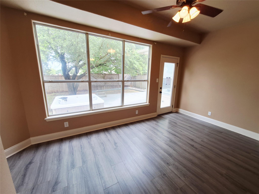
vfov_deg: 89.9
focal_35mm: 13
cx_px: 130
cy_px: 97
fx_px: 97
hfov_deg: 106.2
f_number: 2.2
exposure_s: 1/120
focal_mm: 1.74
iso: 50
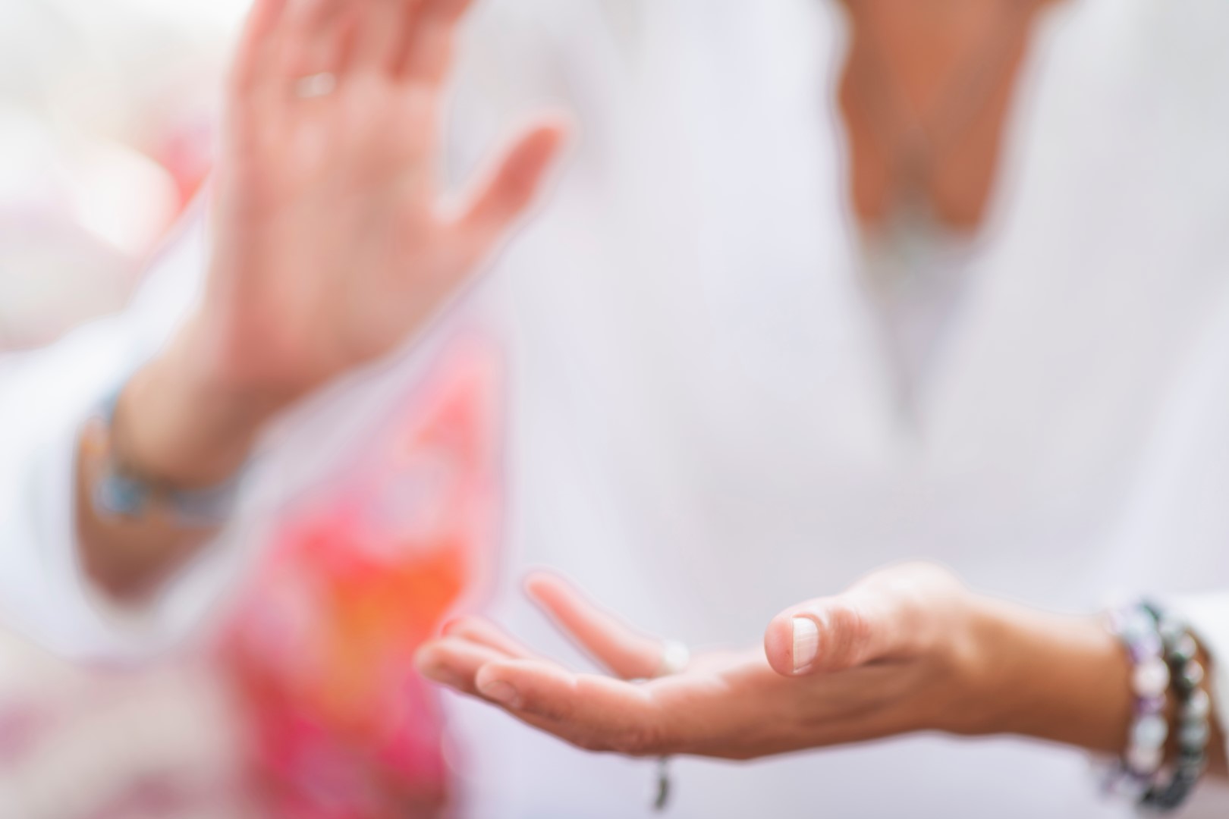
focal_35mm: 85
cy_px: 410
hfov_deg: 23.9
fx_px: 2902
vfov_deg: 16.1
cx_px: 614
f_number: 1.6
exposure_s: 1/200
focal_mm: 85
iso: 64
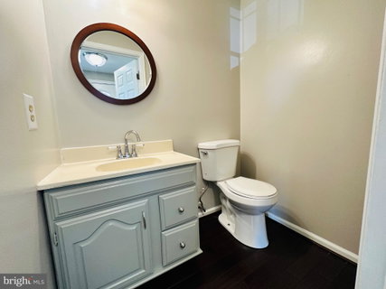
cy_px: 144
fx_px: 156
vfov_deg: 85.6
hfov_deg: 102.1
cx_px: 193
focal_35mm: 14
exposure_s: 1/120
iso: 250
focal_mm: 2.22
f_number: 2.2
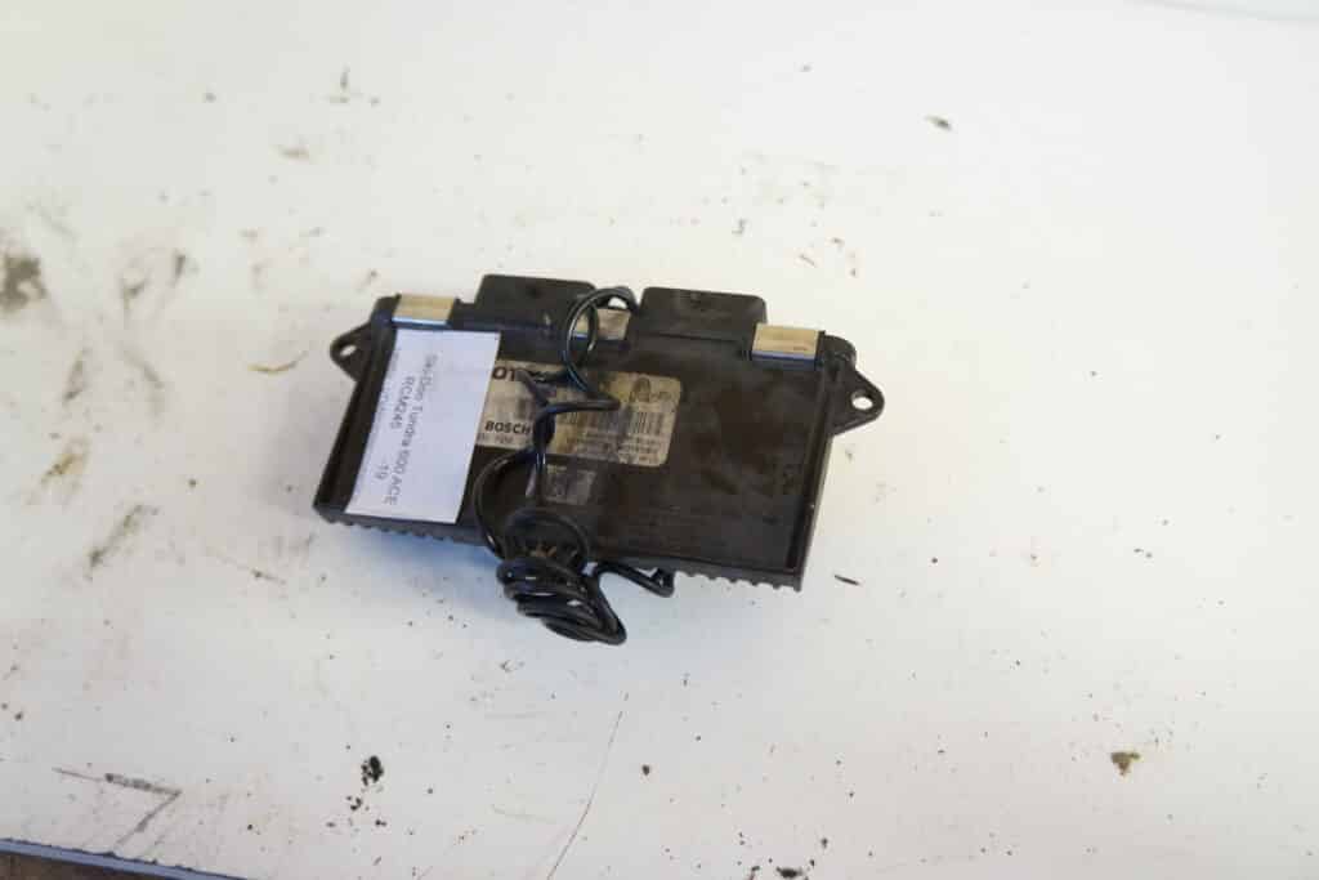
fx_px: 989
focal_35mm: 27
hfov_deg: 67.4
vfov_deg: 47.9
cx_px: 660
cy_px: 440
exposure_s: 1/60
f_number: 3.5
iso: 2000
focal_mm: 18
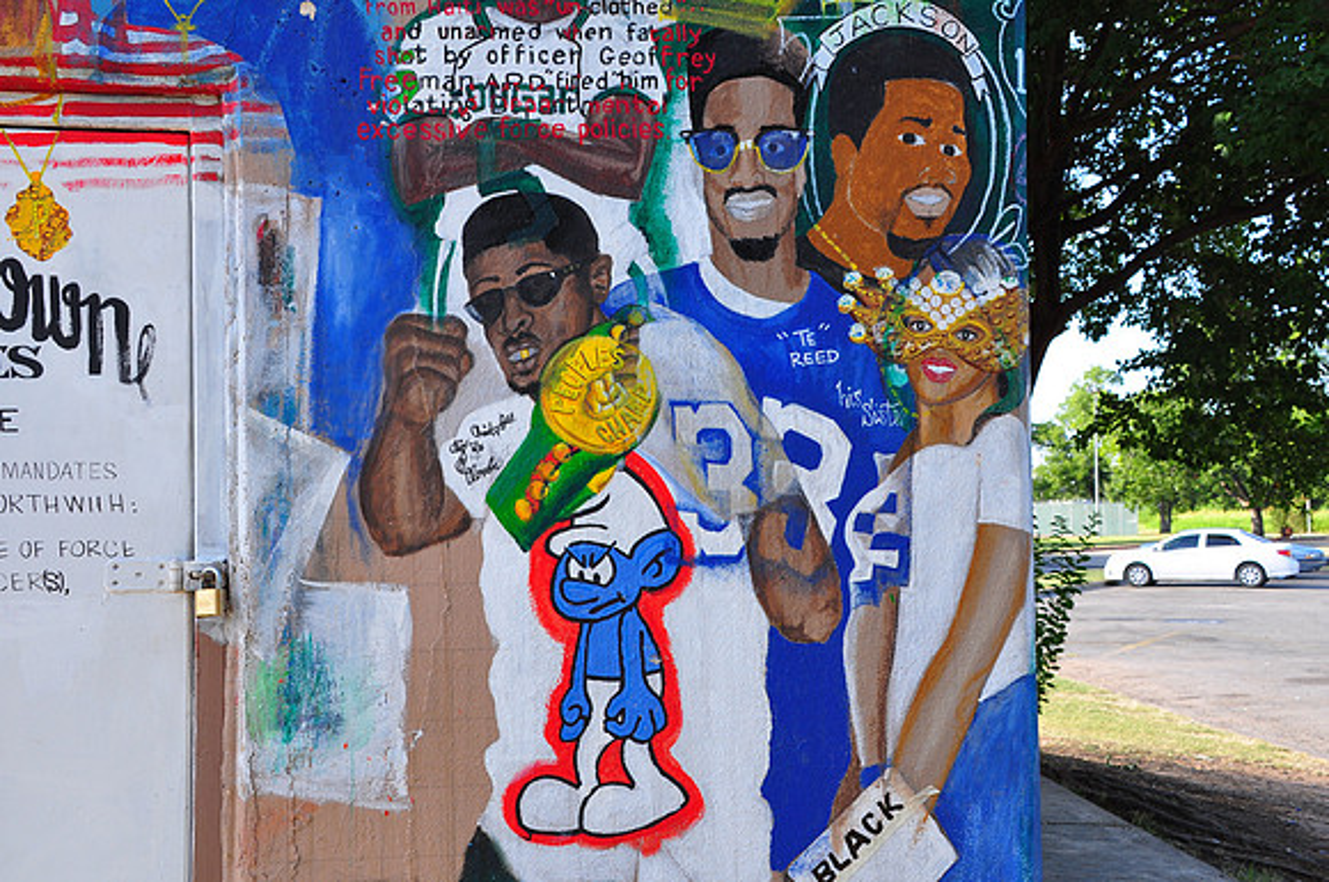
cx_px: 664
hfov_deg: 46.5
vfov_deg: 31.8
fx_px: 1548
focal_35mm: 42
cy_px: 441
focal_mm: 28
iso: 200
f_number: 11
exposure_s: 1/50
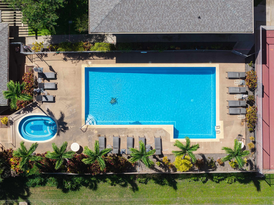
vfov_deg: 21.0
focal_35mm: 70
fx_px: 554
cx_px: 137
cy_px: 102
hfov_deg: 27.8
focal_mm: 19.35
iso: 160
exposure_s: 1/1250
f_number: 2.8
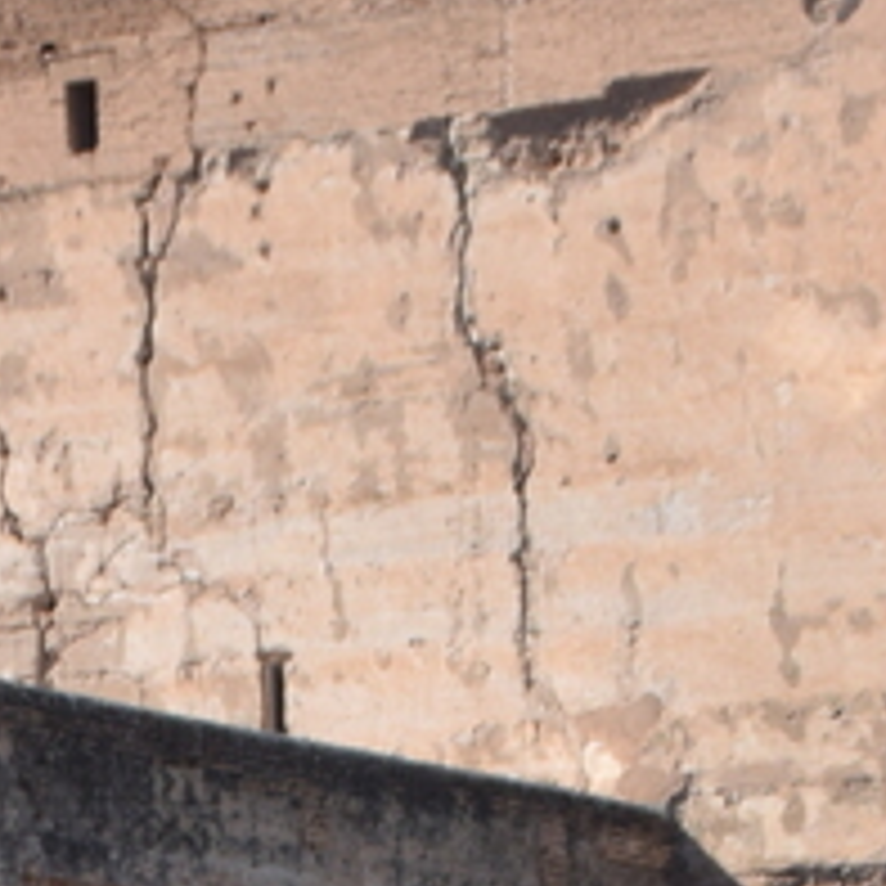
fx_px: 8700
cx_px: -81
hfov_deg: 5.8
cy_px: 1149
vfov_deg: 5.8
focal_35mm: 300
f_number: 9
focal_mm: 29
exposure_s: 1/320
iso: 200
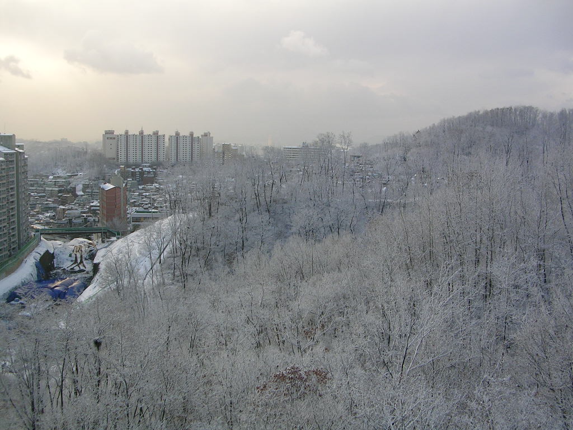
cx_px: 286
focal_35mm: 38
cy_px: 215
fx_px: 629
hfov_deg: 49.0
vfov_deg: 37.7
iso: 50
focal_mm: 5.8
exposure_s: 1/458
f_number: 2.8
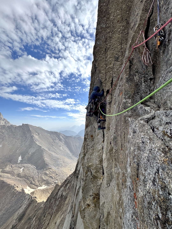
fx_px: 93
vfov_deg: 102.1
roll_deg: -1.7
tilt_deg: +5.8
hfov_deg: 85.7
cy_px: 114
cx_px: 86
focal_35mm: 14
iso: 50
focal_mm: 2.22
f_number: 2.2
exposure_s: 1/3390
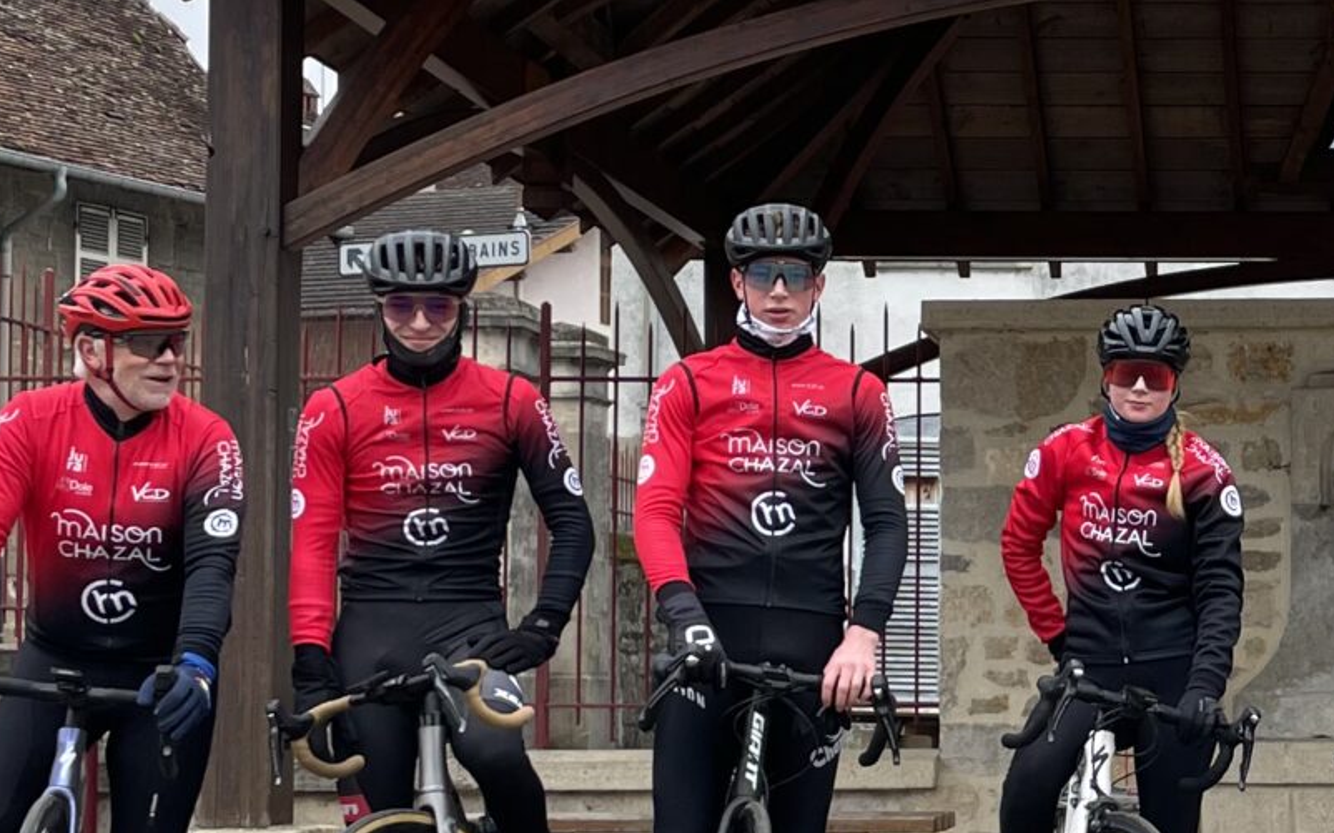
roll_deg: +0.1
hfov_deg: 22.5
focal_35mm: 88
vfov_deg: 14.8
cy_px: 584
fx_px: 3199
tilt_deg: +2.5
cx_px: 1384
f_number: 1.6
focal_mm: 4.2
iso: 40
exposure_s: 1/121
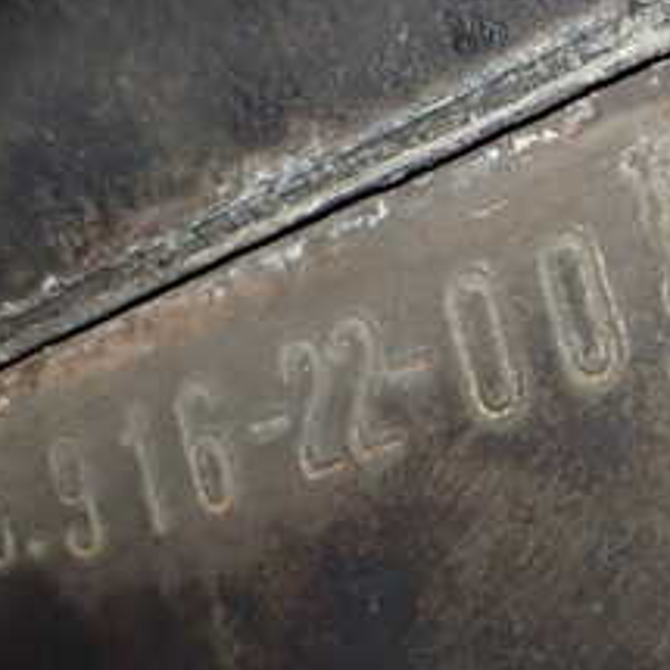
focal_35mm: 74
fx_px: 1620
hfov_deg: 23.3
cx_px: 421
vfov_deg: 23.3
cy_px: 424
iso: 800
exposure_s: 1/125
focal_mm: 5.4
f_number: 3.2
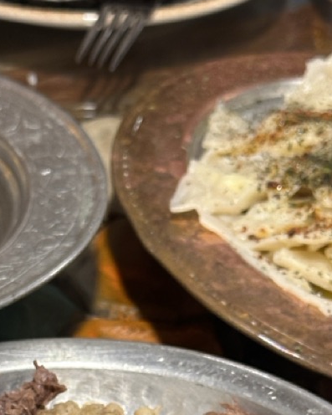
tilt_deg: -39.3
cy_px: 495
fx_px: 1486
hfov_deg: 12.7
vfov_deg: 15.3
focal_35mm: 121
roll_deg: -2.6
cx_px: 88
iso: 250
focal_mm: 6.86
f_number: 1.78
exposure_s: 1/50
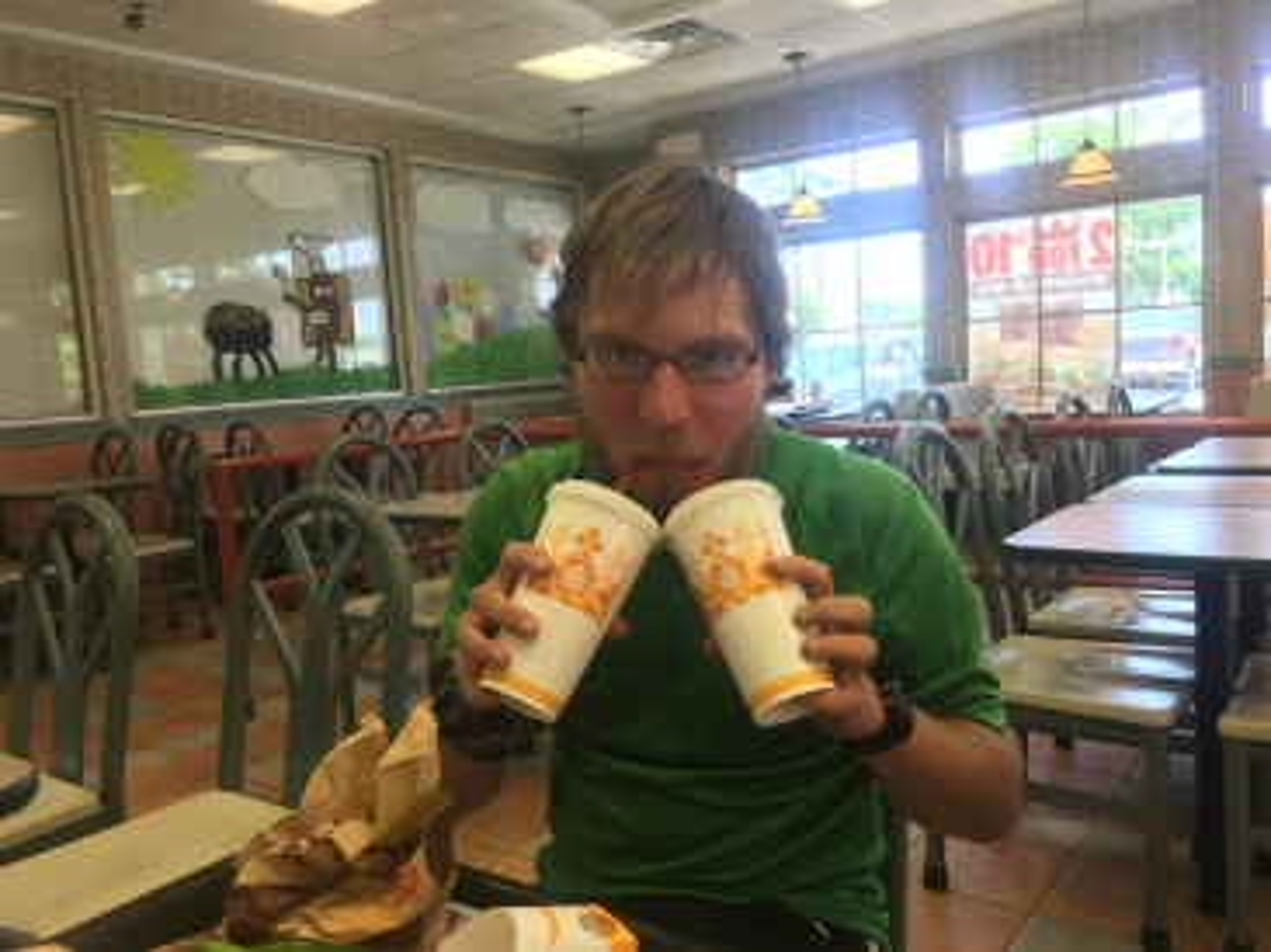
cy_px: 476
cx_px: 636
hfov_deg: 61.7
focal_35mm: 29
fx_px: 1064
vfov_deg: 48.2
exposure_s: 1/40
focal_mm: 4.15
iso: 25
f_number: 2.2
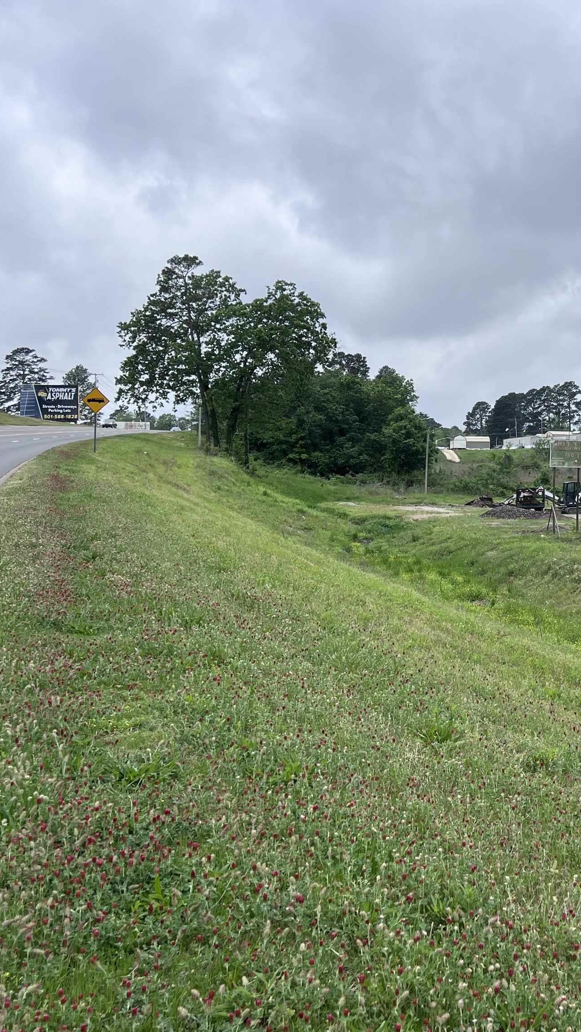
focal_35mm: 38
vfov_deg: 52.8
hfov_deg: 29.9
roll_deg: -0.7
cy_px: 516
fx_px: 1041
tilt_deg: -2.0
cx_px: 522
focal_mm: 5.7
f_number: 1.5
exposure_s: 1/2632
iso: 50
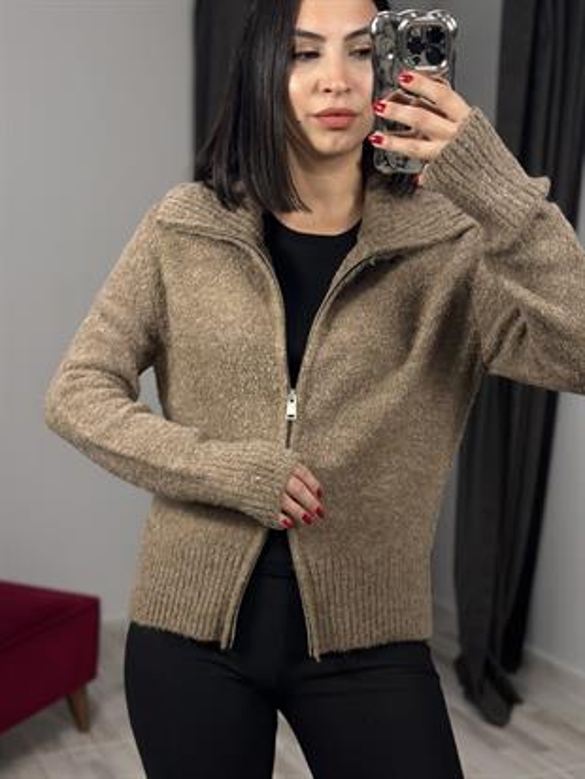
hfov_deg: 30.3
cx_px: 292
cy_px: 390
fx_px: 1081
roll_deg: +0.5
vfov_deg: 39.6
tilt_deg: -28.9
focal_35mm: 48
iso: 64
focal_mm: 6.86
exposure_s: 1/100
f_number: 1.78
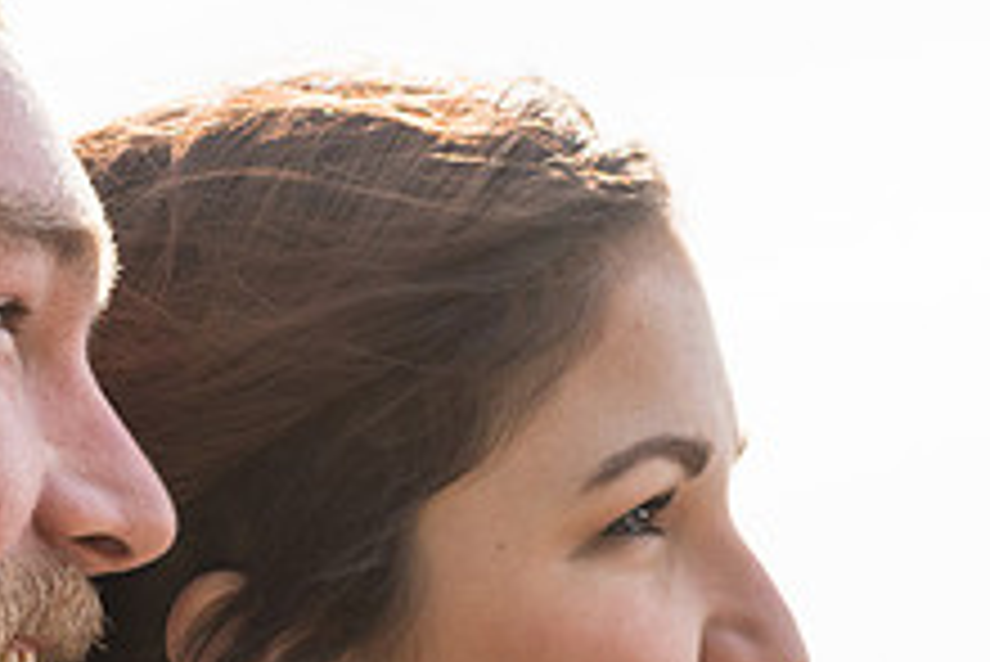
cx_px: 176
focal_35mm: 277
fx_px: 7622
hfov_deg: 7.4
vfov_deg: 5.0
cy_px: 624
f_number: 6.3
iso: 200
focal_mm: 70
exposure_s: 1/640
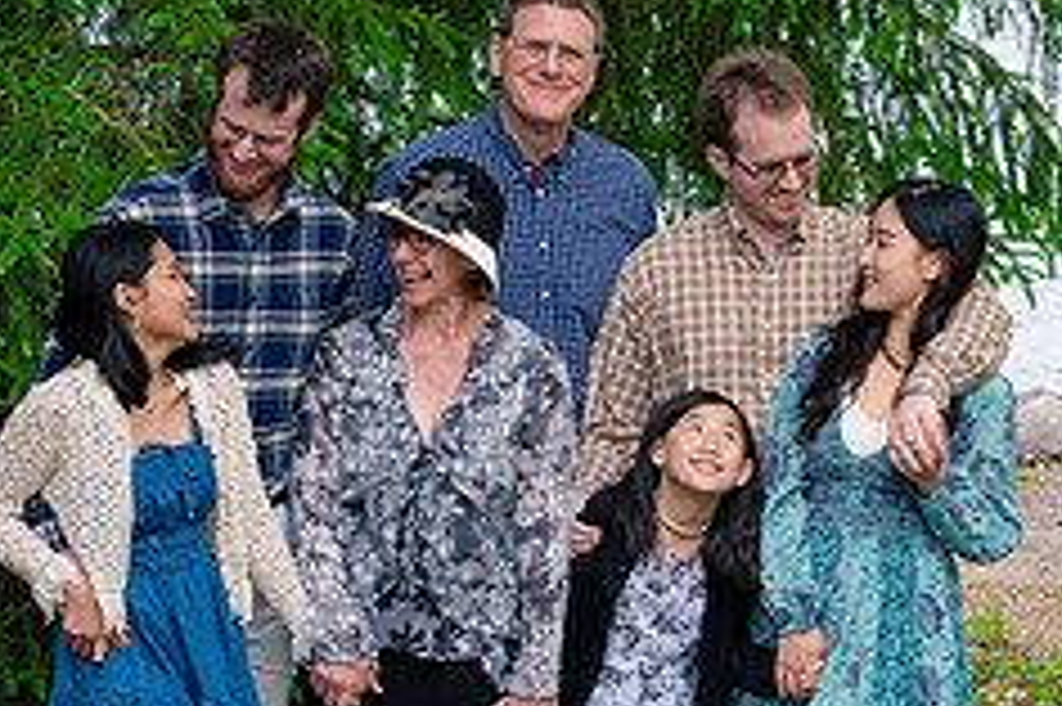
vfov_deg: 6.5
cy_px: 438
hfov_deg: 9.7
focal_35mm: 212
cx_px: 900
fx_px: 6249
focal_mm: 85
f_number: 5.6
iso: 800
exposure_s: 1/250
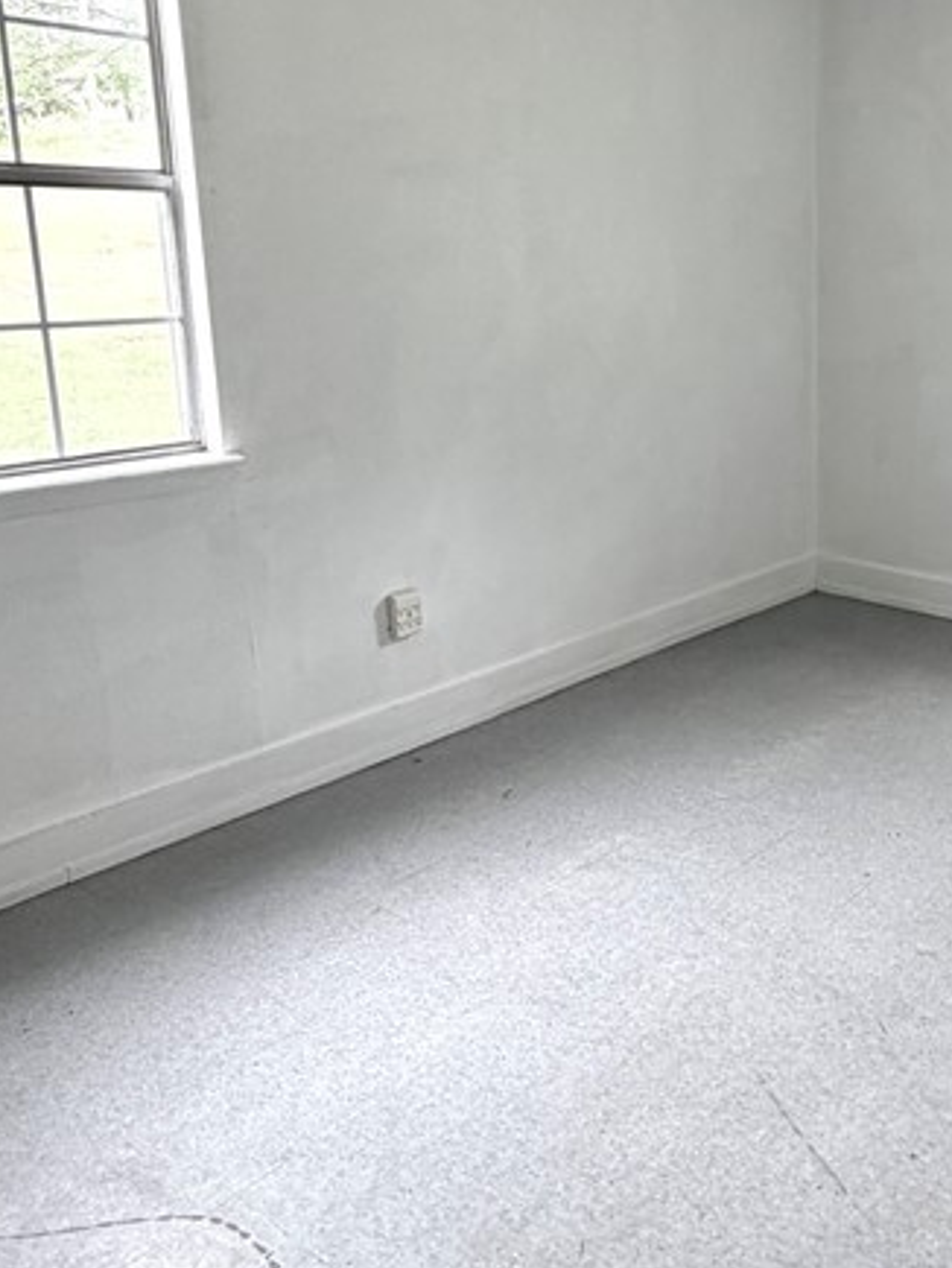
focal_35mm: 33
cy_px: 482
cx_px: 964
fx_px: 1209
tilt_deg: -10.8
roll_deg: -1.2
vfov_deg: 54.7
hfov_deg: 38.0
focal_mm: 2.22
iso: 125
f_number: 2.2
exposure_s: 1/120
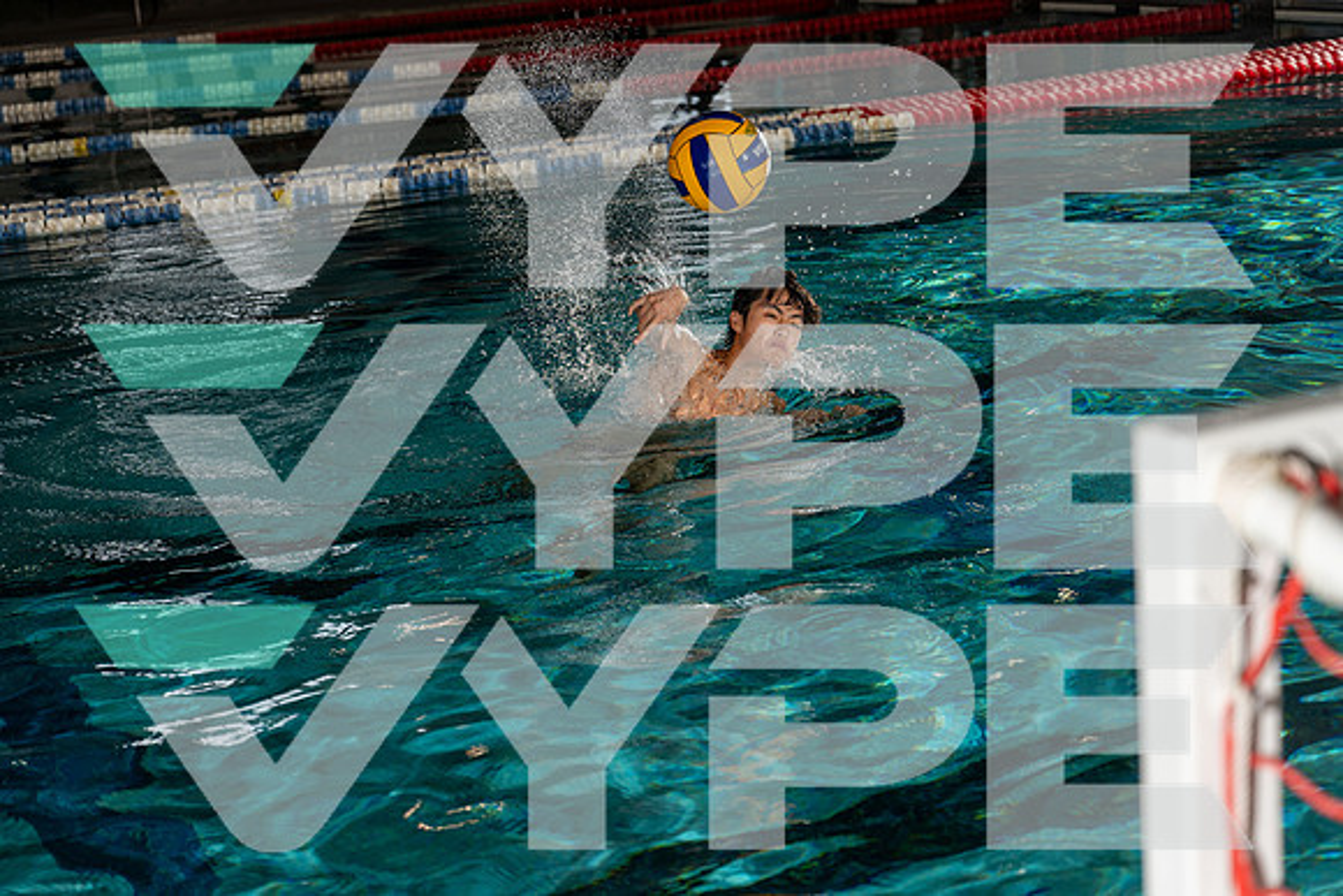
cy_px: 448
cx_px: 672
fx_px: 2612
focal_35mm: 70
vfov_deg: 19.5
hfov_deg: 28.8
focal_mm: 70
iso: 100
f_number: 4
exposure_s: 1/250
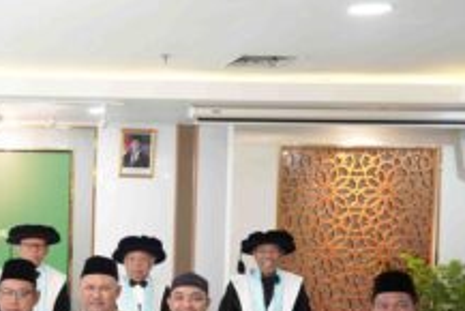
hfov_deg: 22.2
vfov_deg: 16.2
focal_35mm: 83
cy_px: 309
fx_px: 1073
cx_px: -124
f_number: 4.5
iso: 1000
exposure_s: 1/60
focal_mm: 30
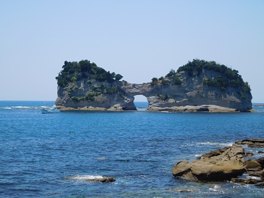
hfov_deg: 24.4
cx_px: 132
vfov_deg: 18.4
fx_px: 610
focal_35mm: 80
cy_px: 99
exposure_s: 1/800
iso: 125
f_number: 4.6
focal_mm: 14.3
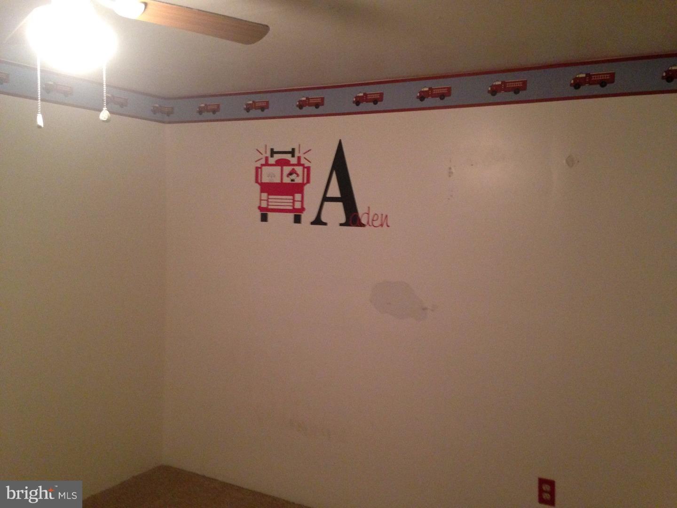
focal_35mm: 33
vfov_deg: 42.9
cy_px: 254
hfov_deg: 55.4
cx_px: 338
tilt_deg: -4.6
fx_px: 645
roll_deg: -1.8
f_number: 2.4
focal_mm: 4.12
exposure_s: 1/20
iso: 400
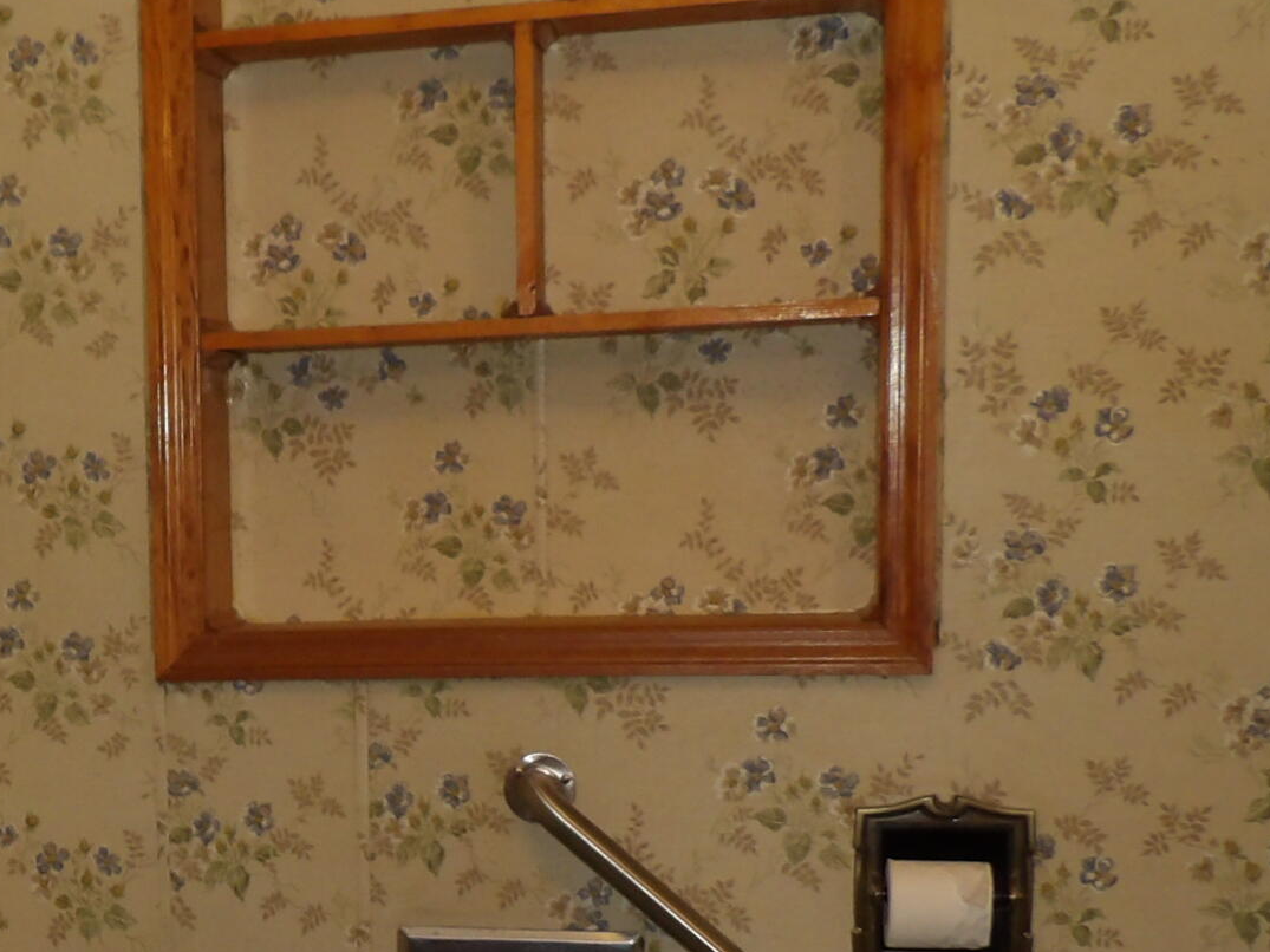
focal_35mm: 67
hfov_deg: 27.1
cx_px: -52
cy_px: 821
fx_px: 2458
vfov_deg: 21.5
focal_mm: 4.3
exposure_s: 1/33
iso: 200
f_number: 3.2
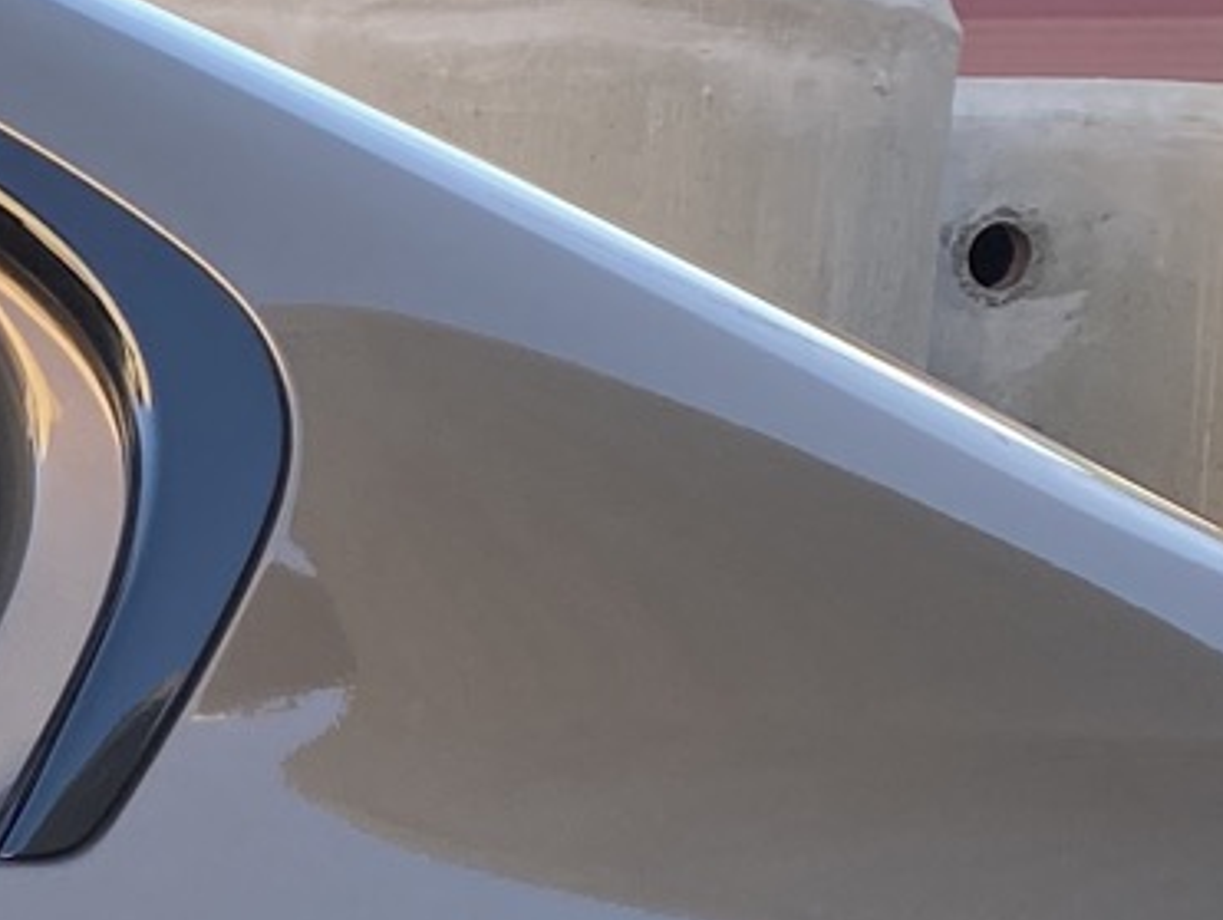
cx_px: -567
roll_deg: -2.3
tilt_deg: -11.4
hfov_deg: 14.5
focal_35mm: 127
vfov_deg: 11.3
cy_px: 1265
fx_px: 4491
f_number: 1.8
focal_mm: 4.25
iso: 32
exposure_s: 1/341
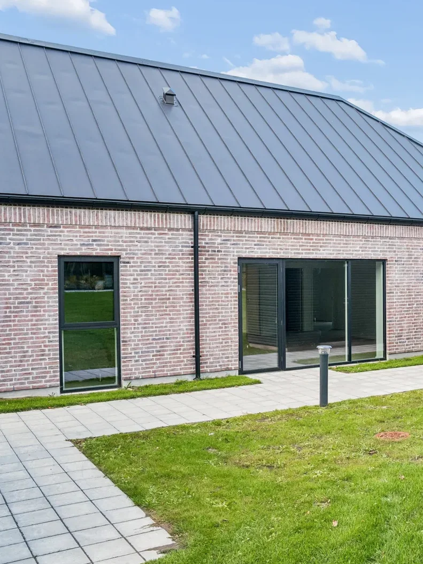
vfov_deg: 52.6
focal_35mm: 35
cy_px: 281
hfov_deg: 38.8
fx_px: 570
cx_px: 351
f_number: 7.1
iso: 1250
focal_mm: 24
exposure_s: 1/500
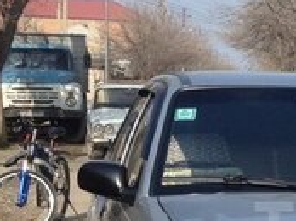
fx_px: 1136
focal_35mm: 133
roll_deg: -1.8
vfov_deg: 11.0
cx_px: 429
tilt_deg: -9.8
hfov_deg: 14.0
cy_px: 227
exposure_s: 1/1493
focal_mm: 4.28
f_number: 2.4
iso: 50
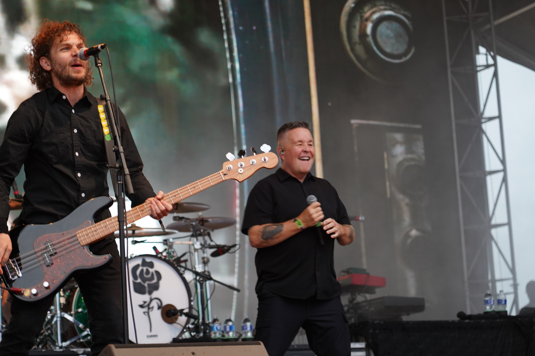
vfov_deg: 13.0
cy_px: 178
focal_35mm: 105
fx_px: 1560
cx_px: 268
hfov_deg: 19.5
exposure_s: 1/160
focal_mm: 105
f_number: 4
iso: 1600
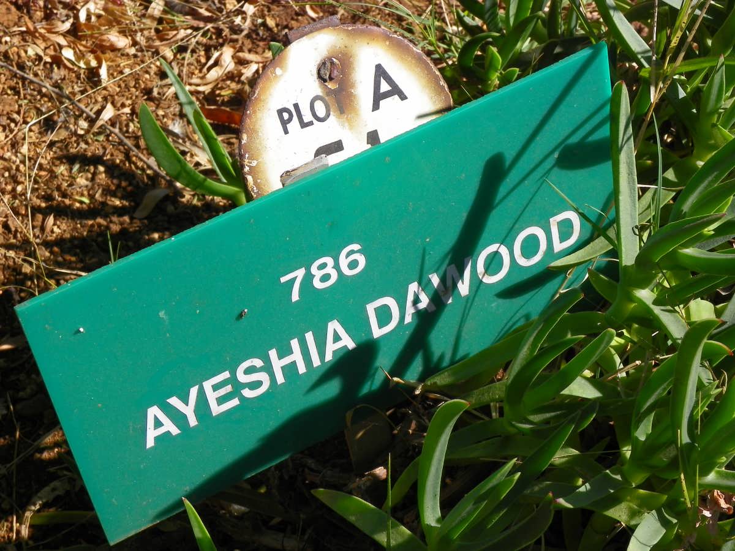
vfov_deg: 15.6
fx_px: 2017
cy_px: 276
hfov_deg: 20.7
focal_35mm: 95
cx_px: 368
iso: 64
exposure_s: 1/160
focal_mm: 16.9
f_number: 5.6
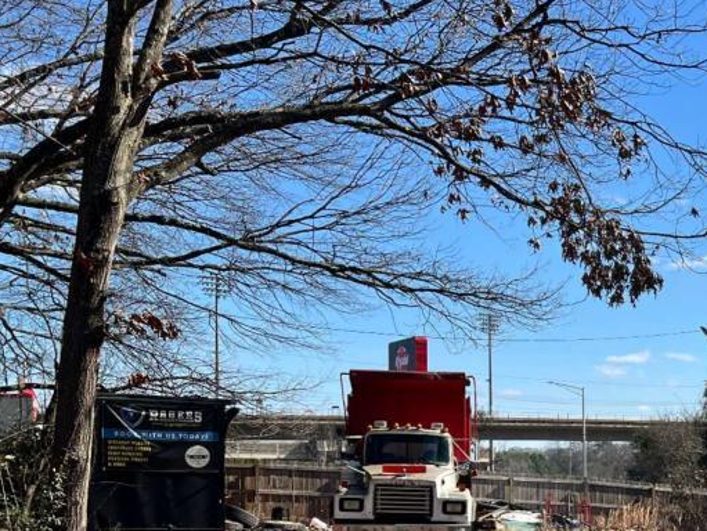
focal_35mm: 61
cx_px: 804
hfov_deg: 28.4
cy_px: 513
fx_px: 1247
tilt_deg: -3.0
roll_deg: -1.1
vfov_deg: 23.2
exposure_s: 1/3571
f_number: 1.5
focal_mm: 5.7
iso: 50
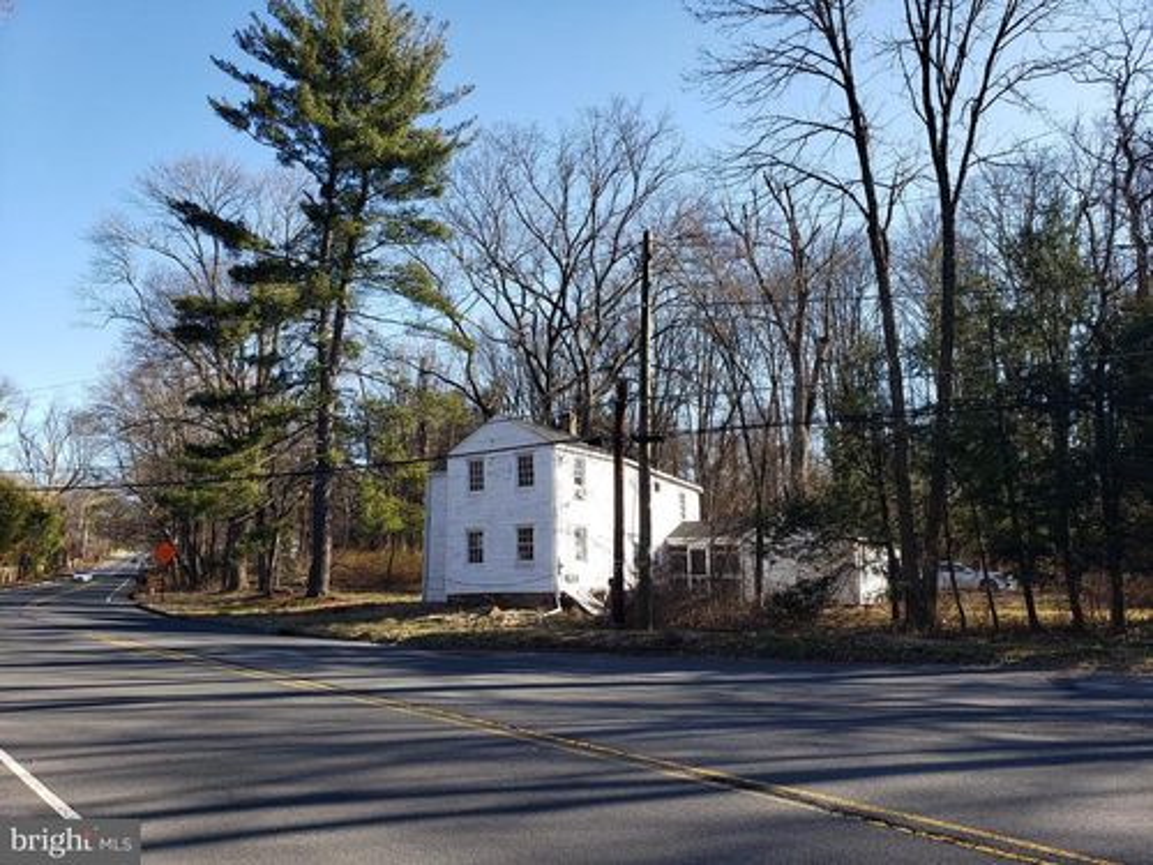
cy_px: 432
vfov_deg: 53.1
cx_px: 576
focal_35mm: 26
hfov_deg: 67.3
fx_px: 866
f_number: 2.4
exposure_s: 1/513
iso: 50
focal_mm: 4.3
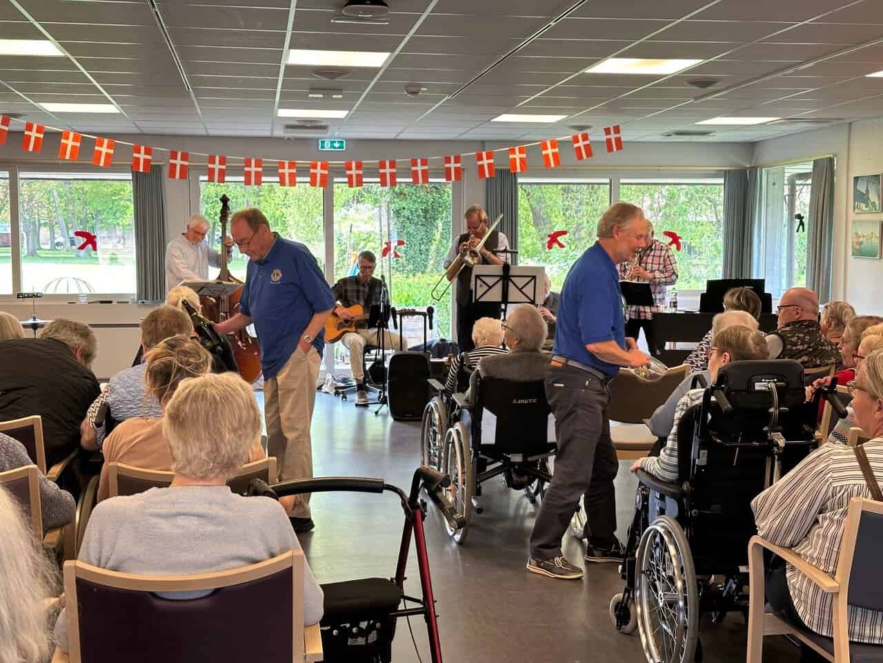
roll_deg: +0.1
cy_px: 332
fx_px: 1224
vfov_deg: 30.3
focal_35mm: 48
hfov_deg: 39.7
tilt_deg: -3.5
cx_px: 442
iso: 80
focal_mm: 6.86
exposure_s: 1/100
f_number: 1.78
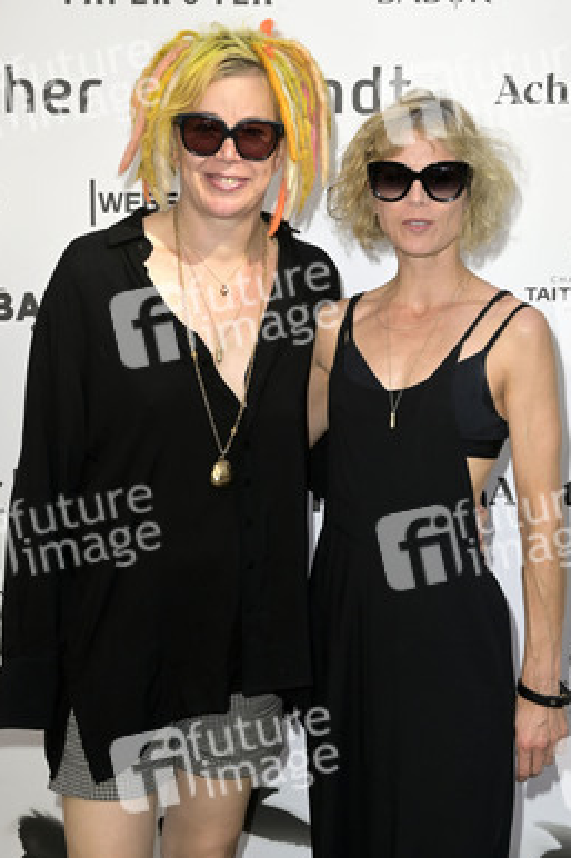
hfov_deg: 23.8
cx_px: 289
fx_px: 1357
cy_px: 427
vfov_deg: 35.1
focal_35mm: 57
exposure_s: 1/250
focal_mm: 55
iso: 400
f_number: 6.3
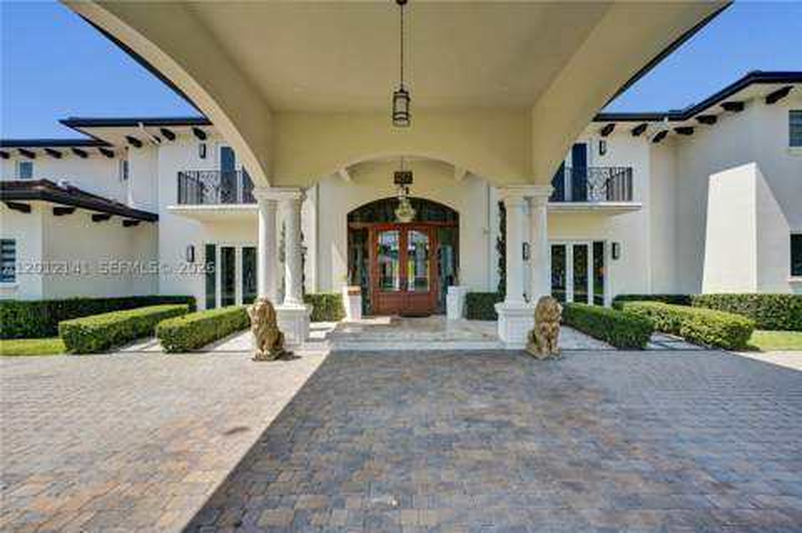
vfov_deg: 73.6
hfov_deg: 96.8
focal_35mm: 16
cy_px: 266
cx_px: 401
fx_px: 356
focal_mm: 16
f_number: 5
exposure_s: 1/500
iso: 100
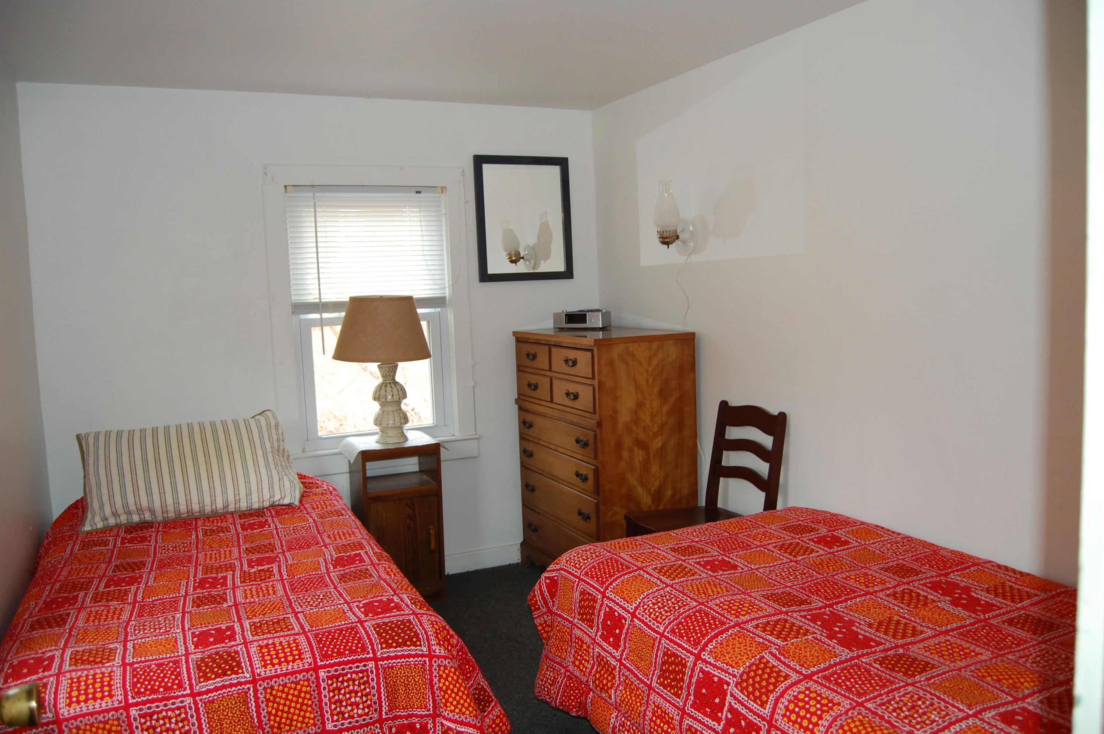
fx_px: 827
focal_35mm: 27
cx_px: 552
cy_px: 367
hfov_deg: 67.4
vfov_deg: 47.8
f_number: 3.5
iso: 400
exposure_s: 1/60
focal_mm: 18
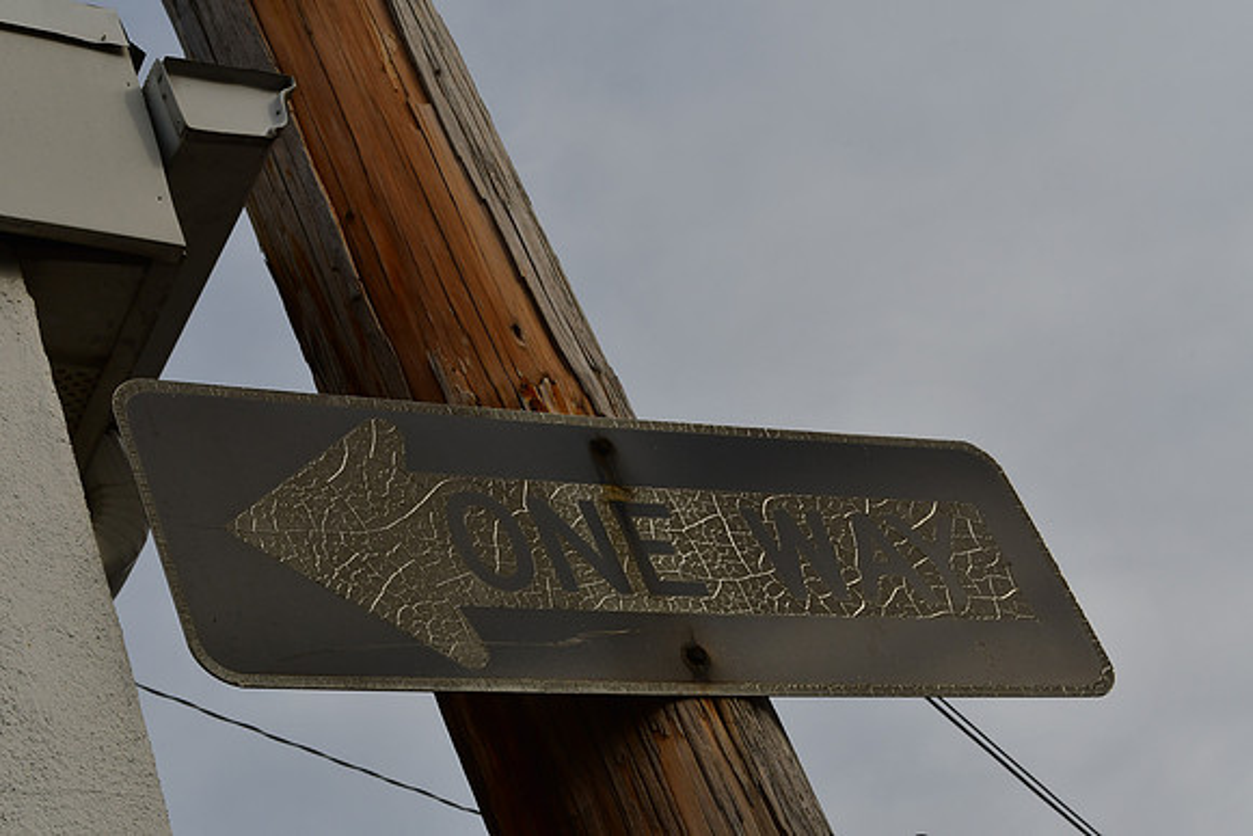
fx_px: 2855
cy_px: 418
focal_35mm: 82
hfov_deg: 24.8
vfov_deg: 16.7
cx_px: 626
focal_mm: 55
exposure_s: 1/200
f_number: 16
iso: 200
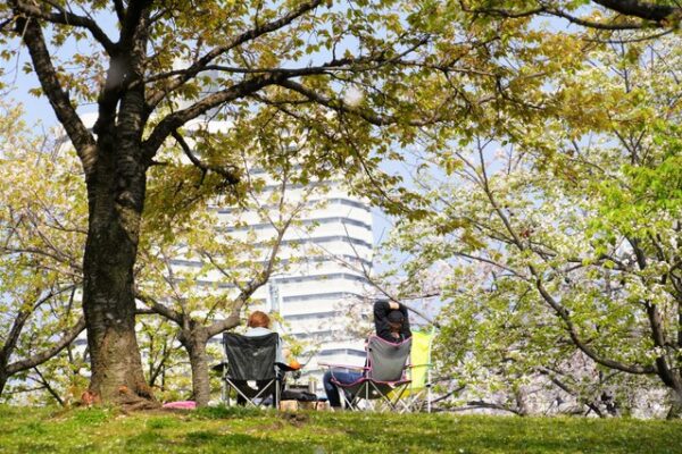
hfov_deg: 12.6
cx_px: 341
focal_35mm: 163
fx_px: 3088
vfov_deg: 8.4
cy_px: 227
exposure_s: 1/250
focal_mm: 163
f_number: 7.1
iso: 100
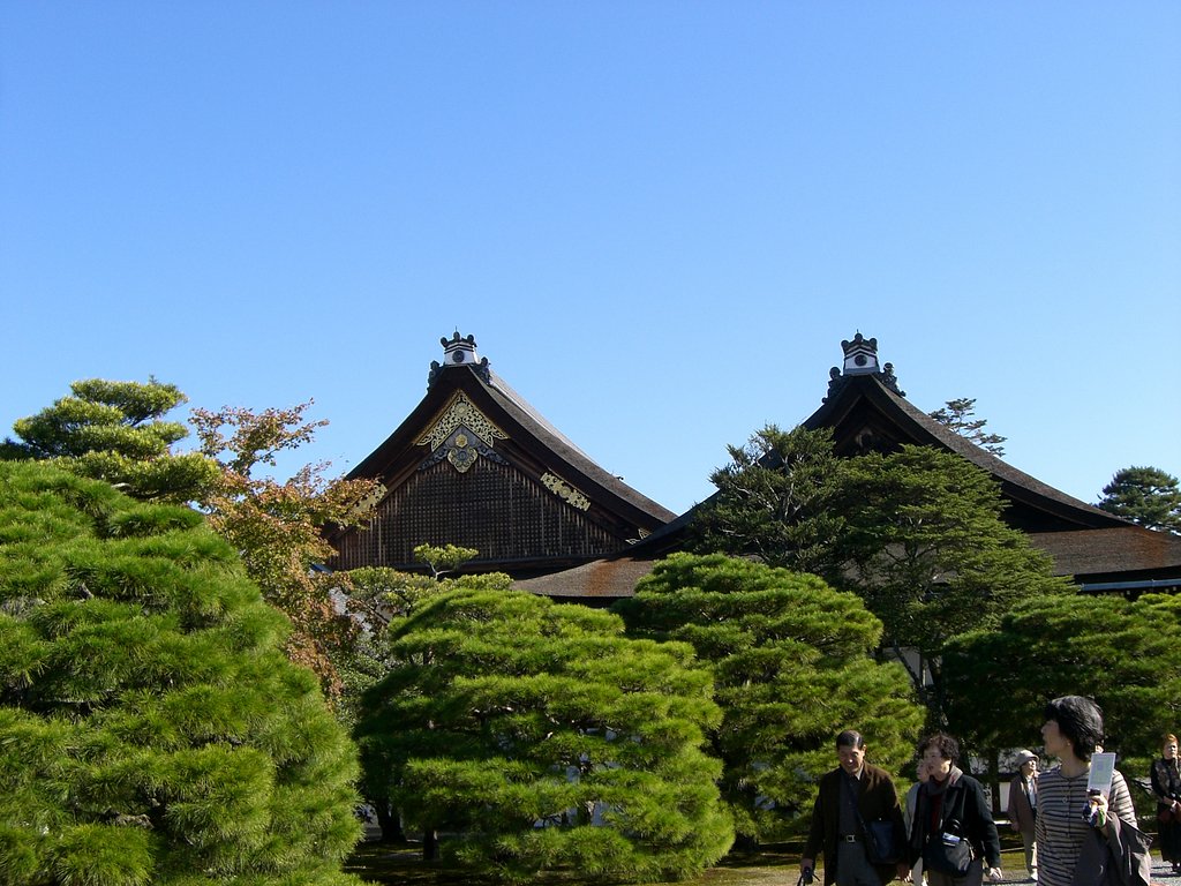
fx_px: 1604
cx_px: 590
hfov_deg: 40.4
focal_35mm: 47
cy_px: 443
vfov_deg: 30.9
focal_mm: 7.6
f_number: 4.8
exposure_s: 1/250
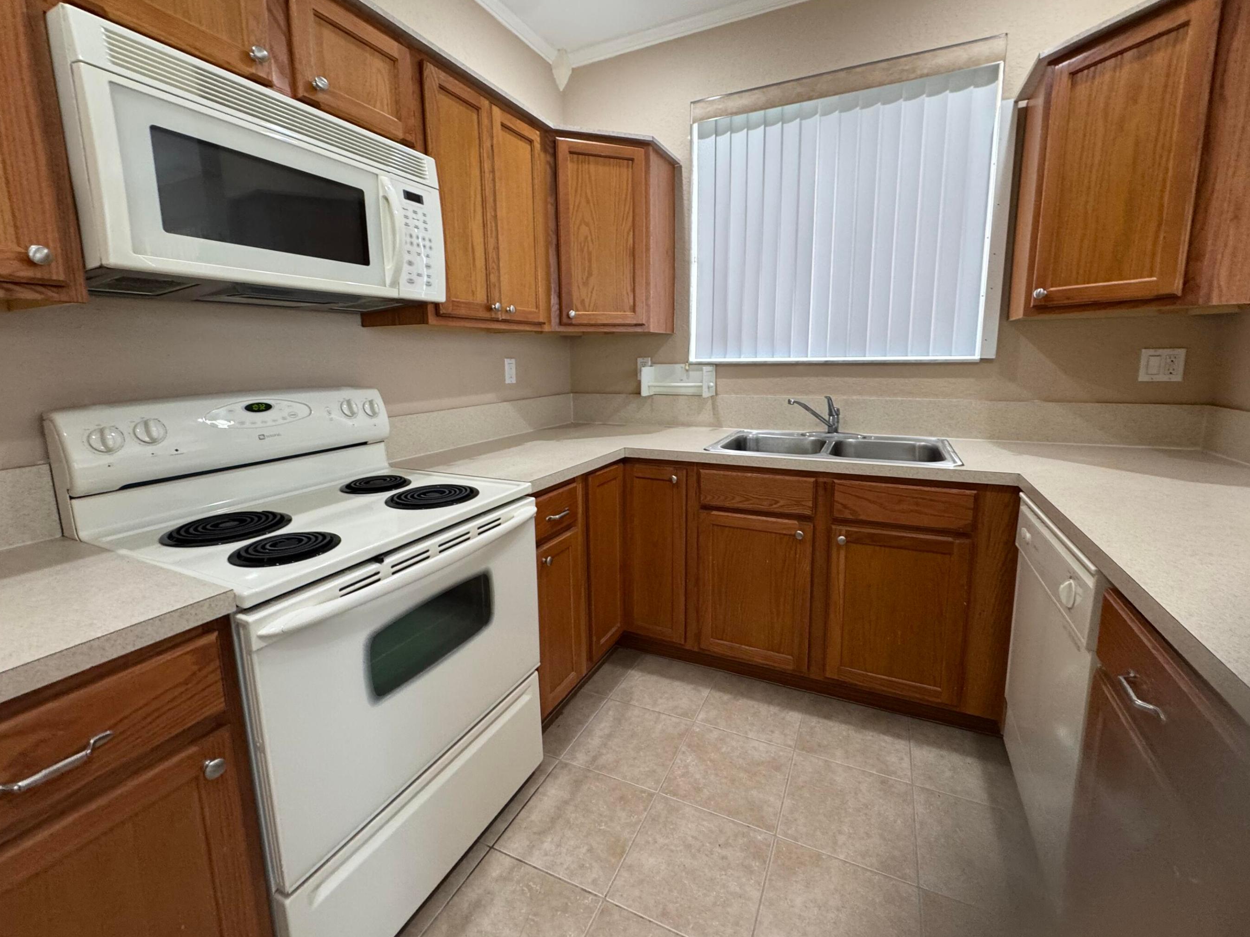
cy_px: 439
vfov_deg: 81.7
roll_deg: +2.2
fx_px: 542
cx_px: 628
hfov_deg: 98.2
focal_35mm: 15
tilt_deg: -6.4
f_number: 2.2
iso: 200
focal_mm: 2.22
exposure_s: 1/60
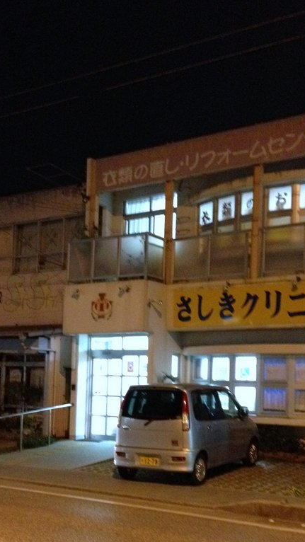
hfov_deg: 23.5
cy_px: 362
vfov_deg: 40.1
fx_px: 733
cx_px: 134
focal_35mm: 51
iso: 800
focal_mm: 4.28
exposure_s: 1/15
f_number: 2.4
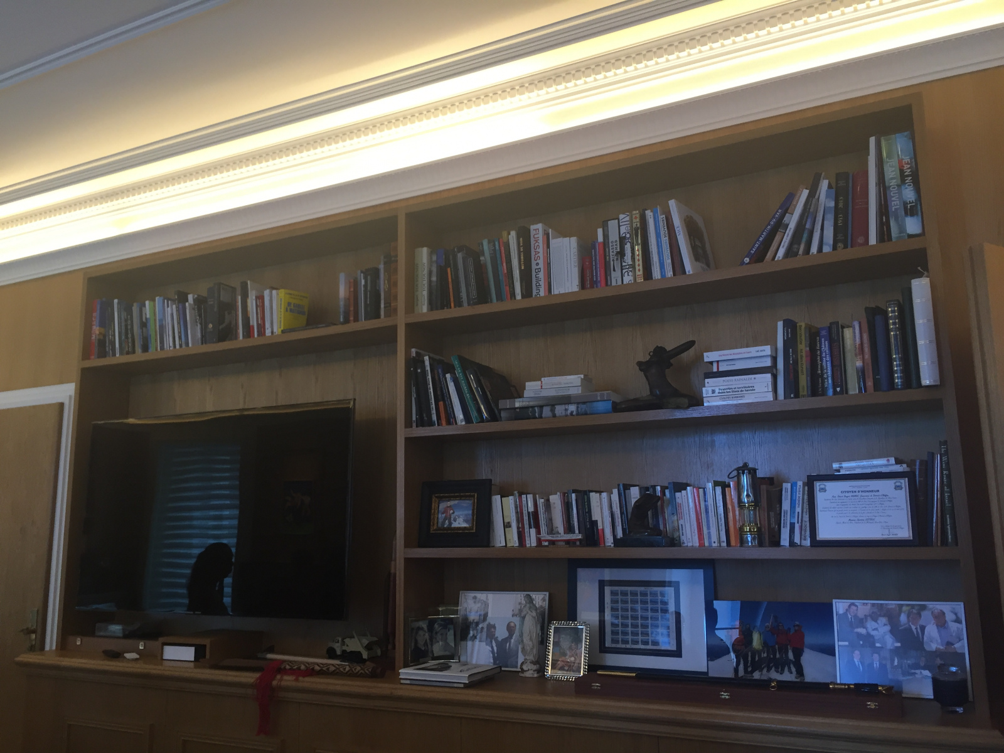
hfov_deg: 61.7
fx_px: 841
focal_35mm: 29
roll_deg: -0.4
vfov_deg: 48.2
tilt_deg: +11.0
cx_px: 502
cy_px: 376
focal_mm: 4.15
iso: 64
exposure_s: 1/30
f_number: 2.2
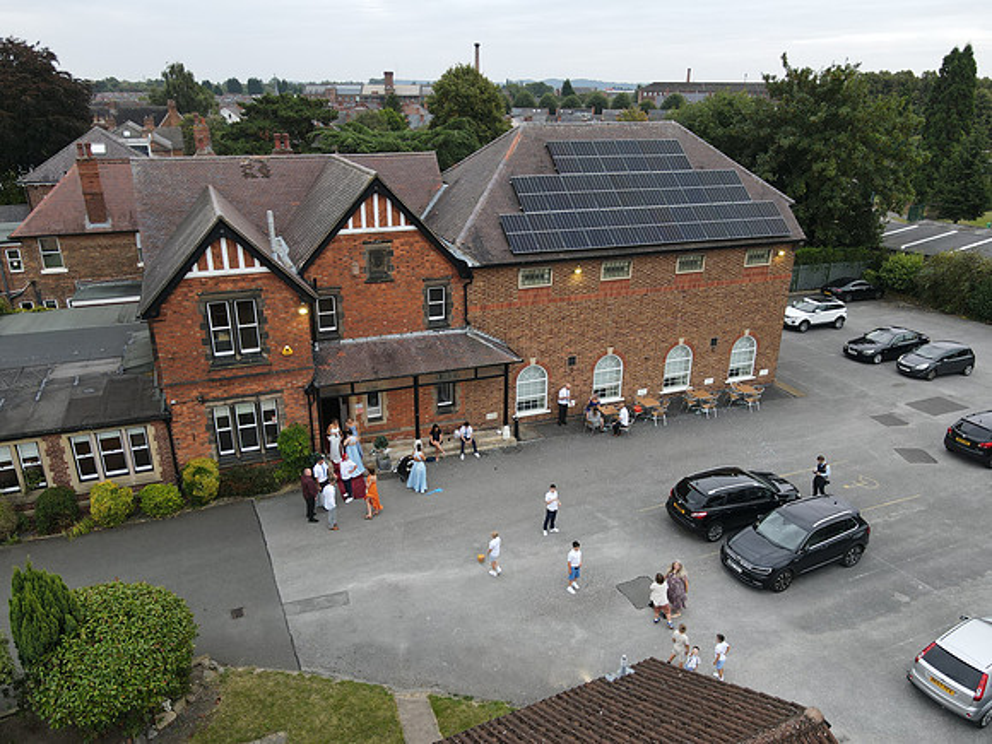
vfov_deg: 56.8
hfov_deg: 71.6
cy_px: 372
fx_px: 688
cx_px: 496
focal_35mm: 24
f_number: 2.8
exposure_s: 1/50
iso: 100
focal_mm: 4.5
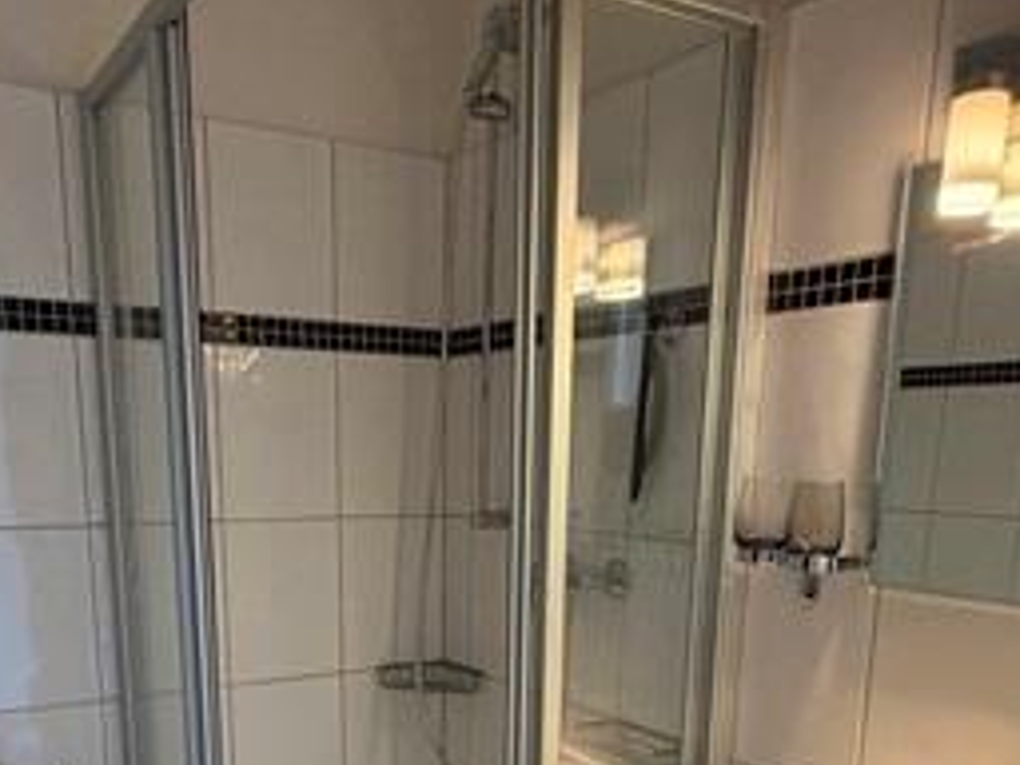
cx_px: 462
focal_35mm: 35
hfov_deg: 52.5
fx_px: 1031
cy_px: 689
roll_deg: -0.6
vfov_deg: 38.0
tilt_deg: -13.6
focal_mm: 2.22
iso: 160
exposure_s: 1/50
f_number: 2.2
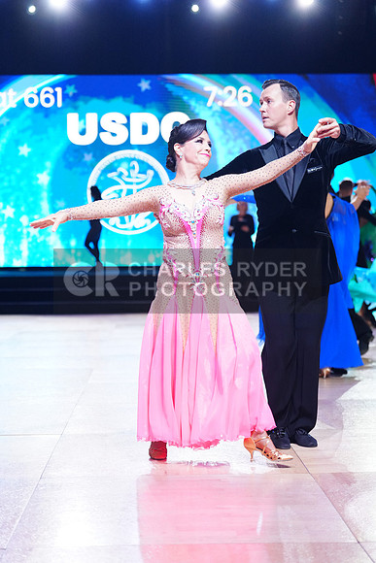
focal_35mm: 70
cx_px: 188
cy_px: 282
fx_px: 1096
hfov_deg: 19.5
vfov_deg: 28.8
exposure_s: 1/500
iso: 2000
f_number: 2.8
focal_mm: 70
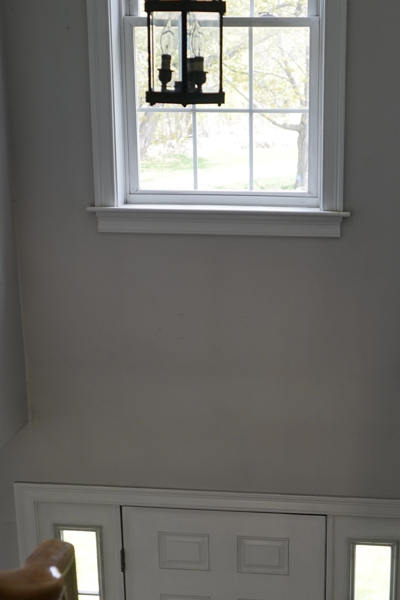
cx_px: 290
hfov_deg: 23.6
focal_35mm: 57
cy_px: 407
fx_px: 950
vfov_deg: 34.7
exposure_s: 1/60
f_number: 4
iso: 125
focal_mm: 29
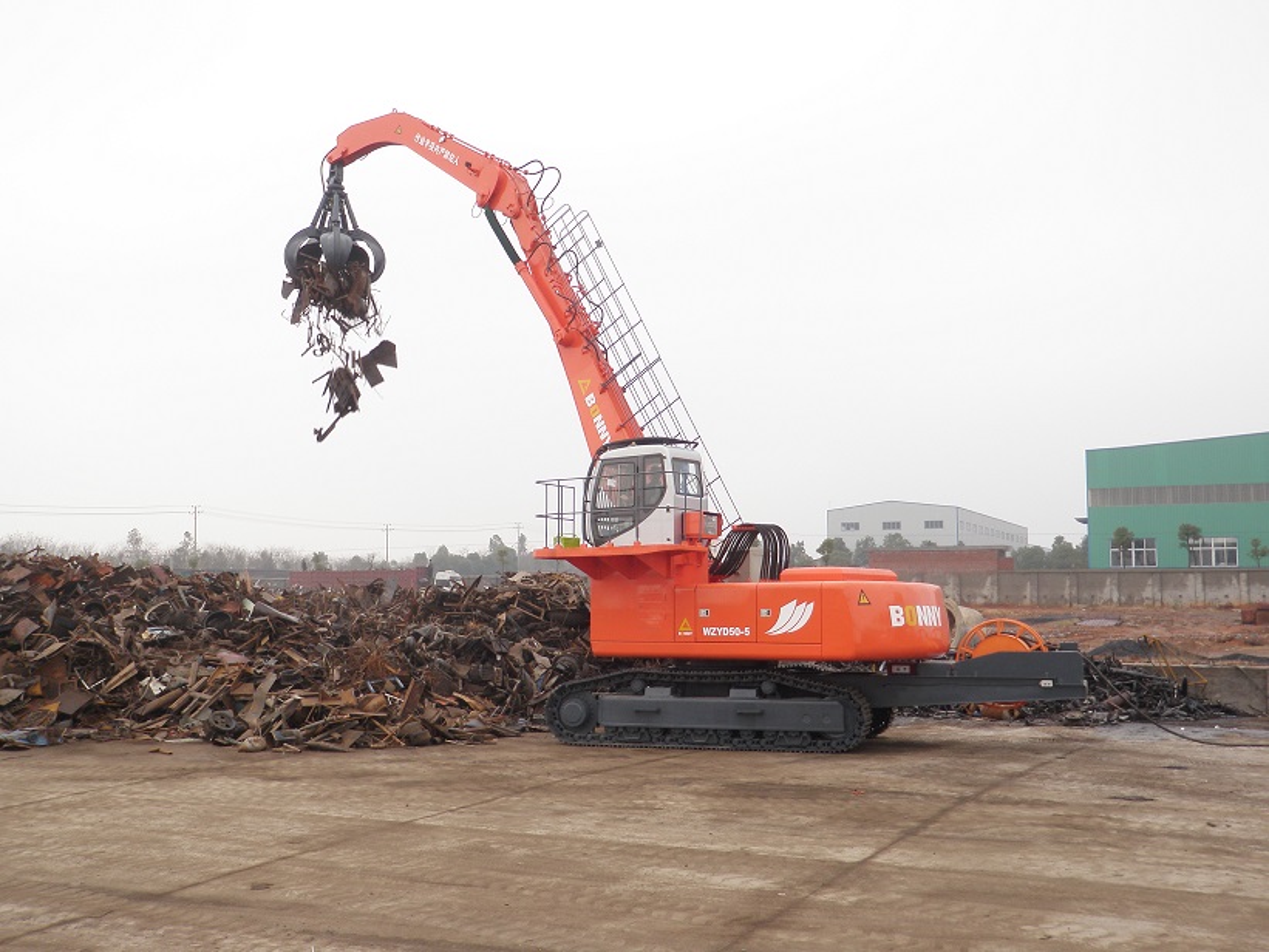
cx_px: 634
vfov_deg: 39.7
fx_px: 1320
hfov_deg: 51.3
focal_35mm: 36
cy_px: 476
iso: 50
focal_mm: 6.53
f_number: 4.1
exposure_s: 1/100
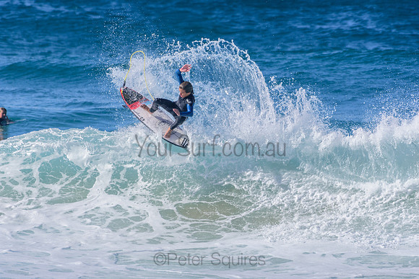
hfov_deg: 2.7
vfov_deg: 1.8
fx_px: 8731
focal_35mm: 750
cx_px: 210
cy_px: 140
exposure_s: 1/2000
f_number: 5.6
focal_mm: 500
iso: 220
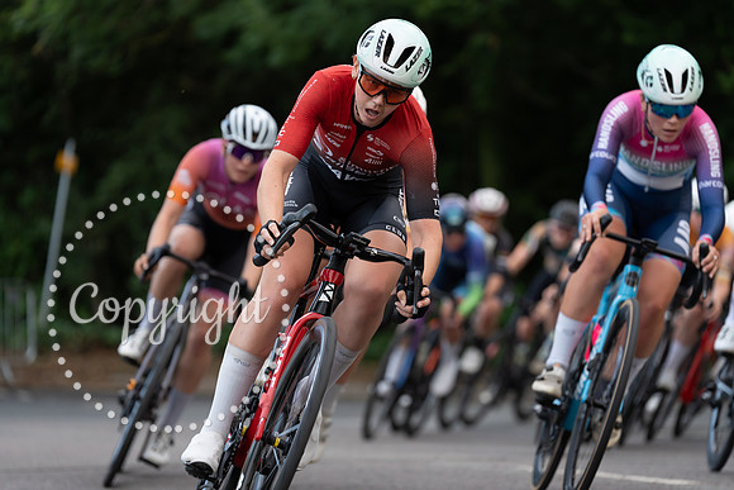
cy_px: 245
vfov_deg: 8.6
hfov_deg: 12.9
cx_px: 367
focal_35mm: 159
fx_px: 3242
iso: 1000
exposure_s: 1/800
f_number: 3.2
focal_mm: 159
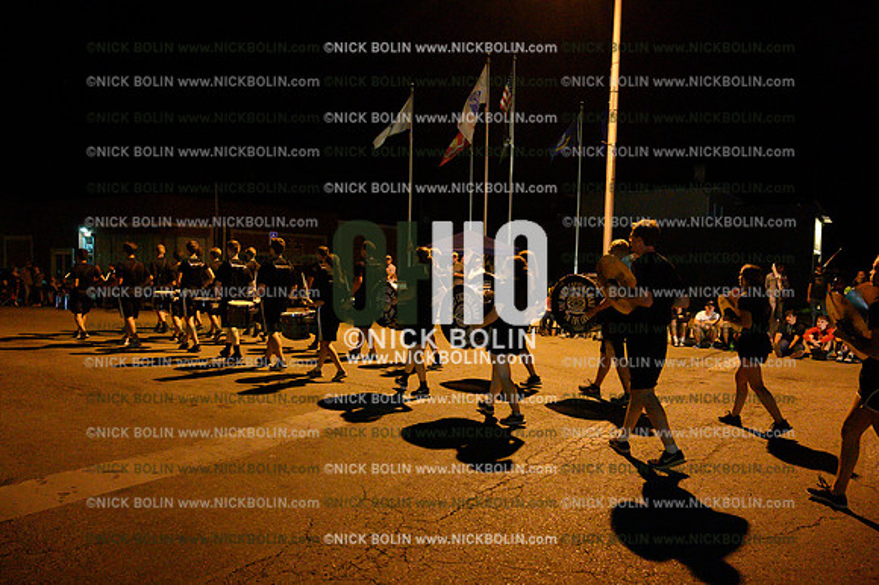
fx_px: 659
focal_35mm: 27
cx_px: 440
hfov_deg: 67.4
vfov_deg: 47.9
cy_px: 292
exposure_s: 1/400
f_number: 4
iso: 32000
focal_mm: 27
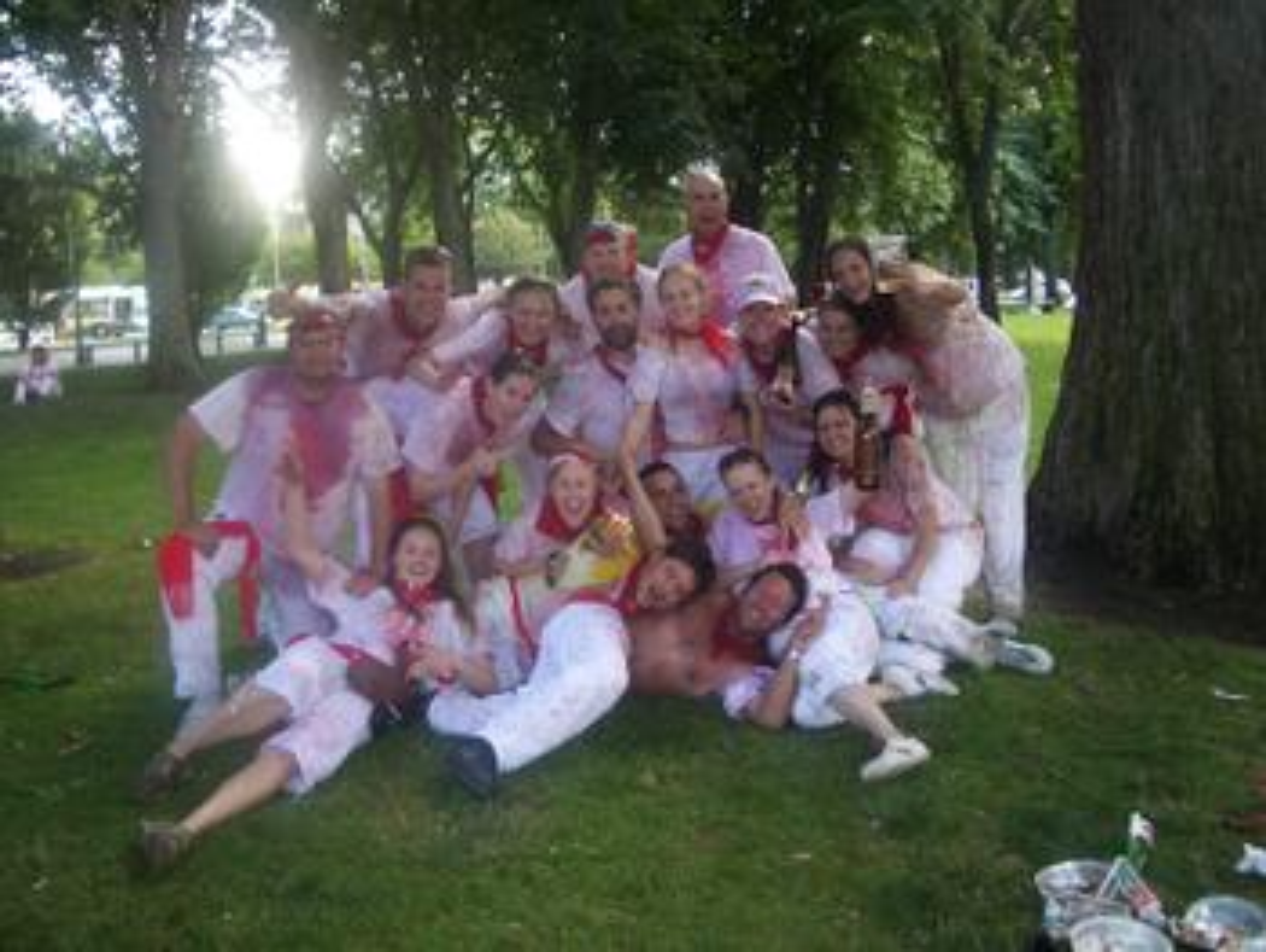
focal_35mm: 35
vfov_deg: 40.7
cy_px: 476
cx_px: 633
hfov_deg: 52.6
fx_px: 1281
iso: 100
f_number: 2.6
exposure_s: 1/60
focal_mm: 5.8
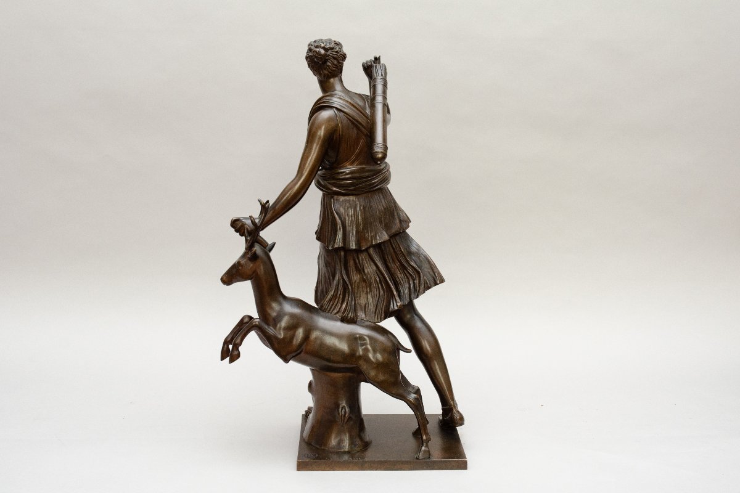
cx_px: 370
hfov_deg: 42.3
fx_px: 956
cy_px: 246
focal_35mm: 46
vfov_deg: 28.9
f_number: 8
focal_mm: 31
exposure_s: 1/125
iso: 200
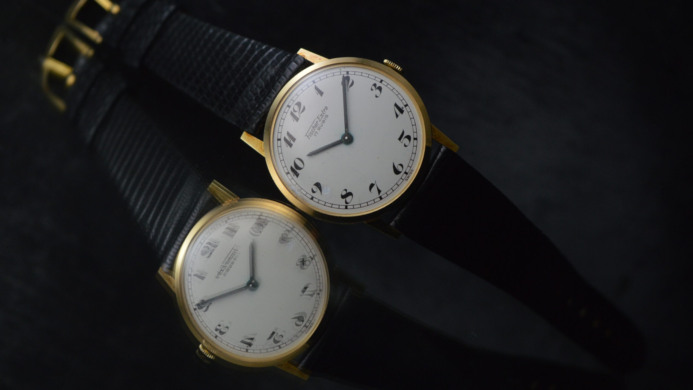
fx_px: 1397
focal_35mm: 76
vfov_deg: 15.9
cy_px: 172
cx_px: 346
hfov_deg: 27.9
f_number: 8
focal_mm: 48
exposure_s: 1/250
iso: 800
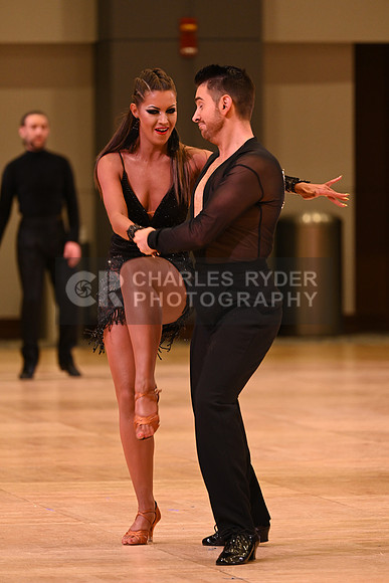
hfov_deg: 4.9
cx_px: 194
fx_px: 4535
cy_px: 292
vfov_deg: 7.4
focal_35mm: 280
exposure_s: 1/200
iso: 1600
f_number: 5.3
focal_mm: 280
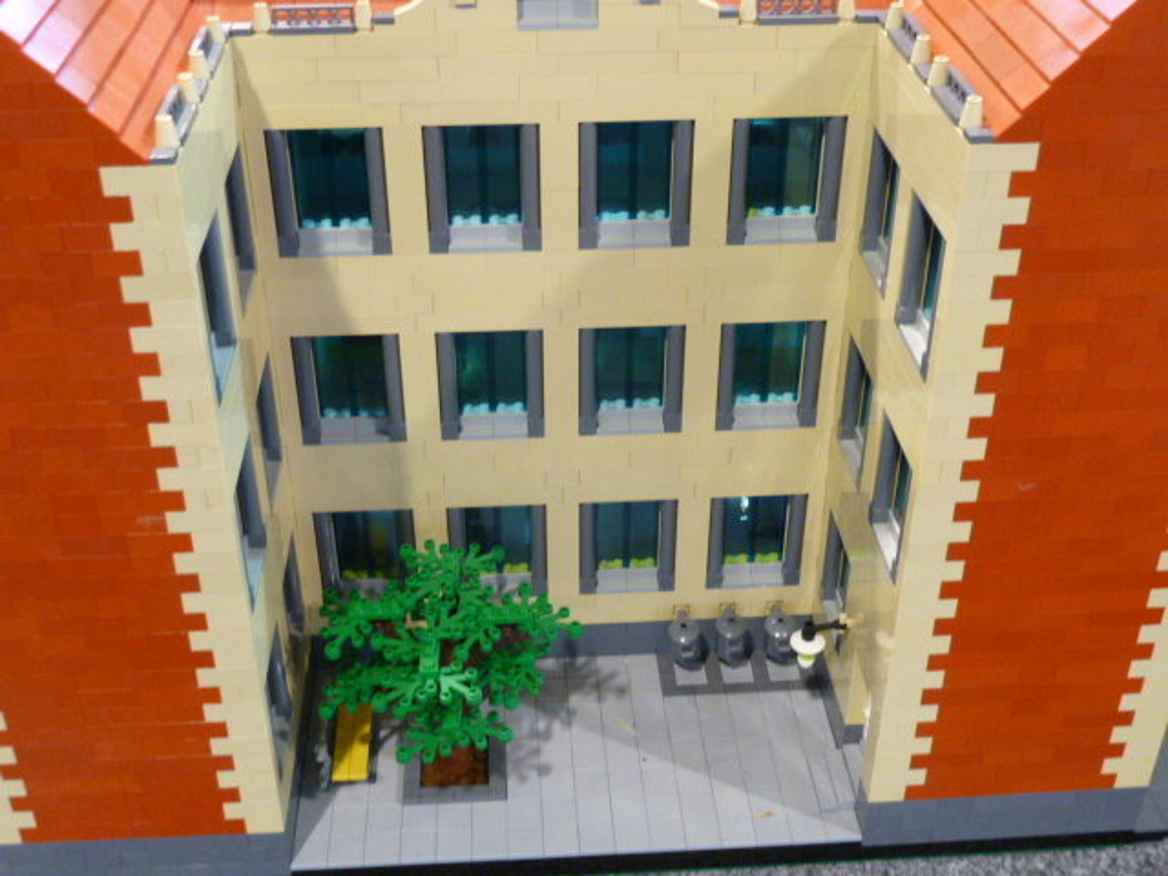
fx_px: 1417
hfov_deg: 44.8
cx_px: 584
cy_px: 438
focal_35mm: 42
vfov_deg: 34.3
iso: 400
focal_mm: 6.9
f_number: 3.7
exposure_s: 1/10
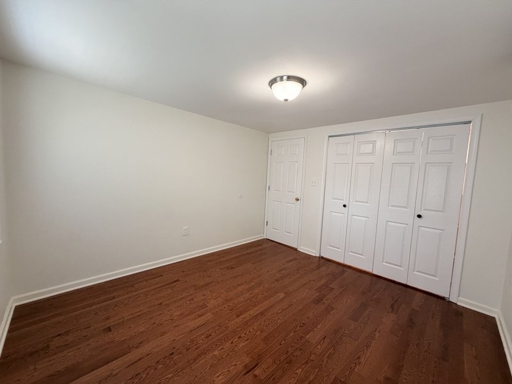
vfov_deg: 85.7
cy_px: 192
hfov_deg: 102.1
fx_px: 207
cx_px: 256
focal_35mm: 14
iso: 250
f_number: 2.2
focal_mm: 2.22
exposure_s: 1/120
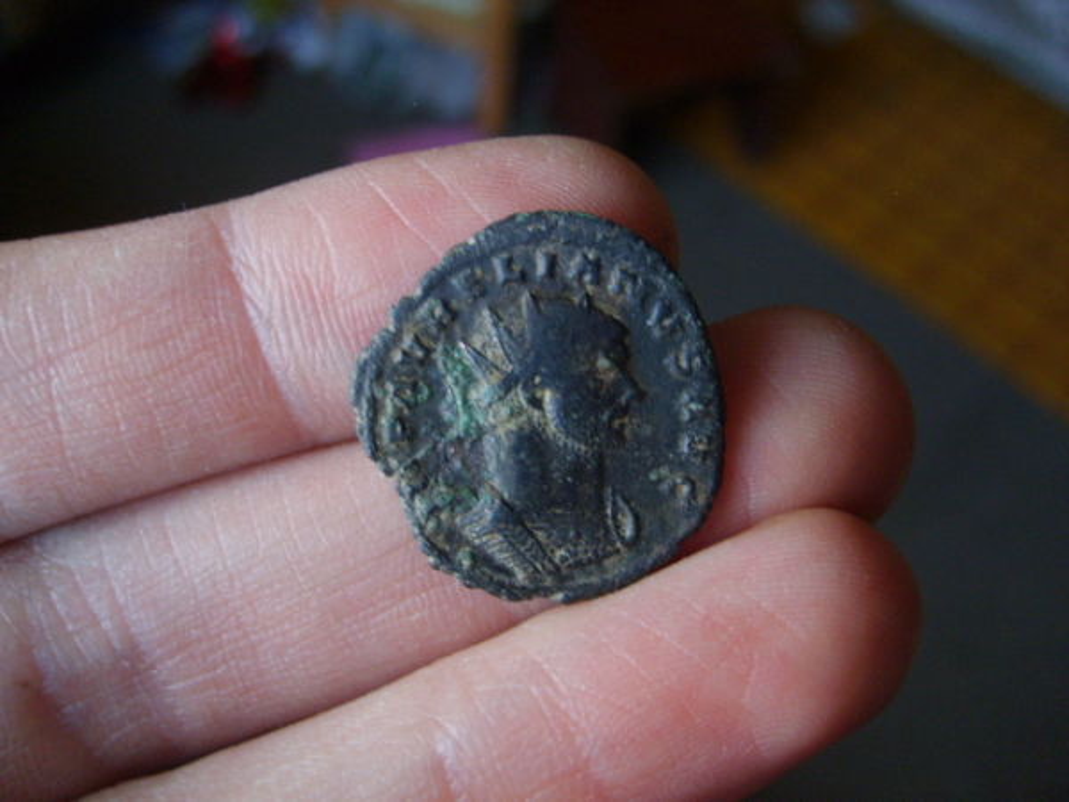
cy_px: 401
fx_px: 1081
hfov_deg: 52.6
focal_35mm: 35
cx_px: 534
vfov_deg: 40.7
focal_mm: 5.8
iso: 139
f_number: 2.8
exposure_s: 1/8
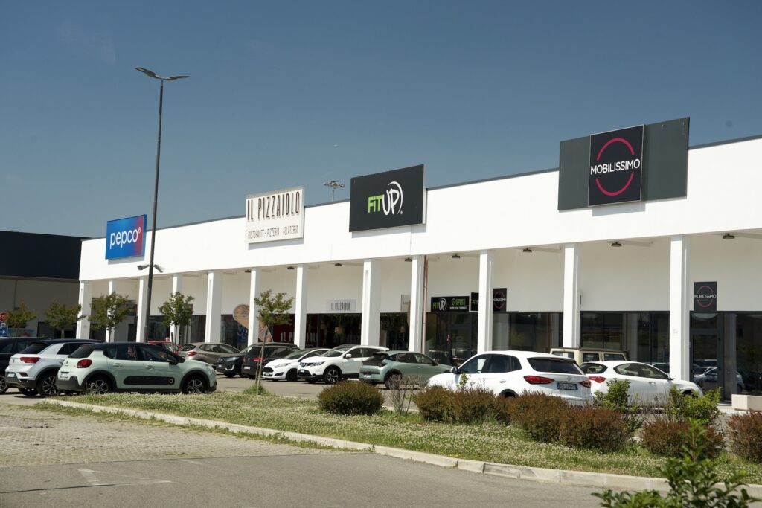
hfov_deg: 33.9
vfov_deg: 23.0
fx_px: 1249
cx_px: 381
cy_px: 254
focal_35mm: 59
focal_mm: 59
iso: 800
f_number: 8
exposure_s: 1/250
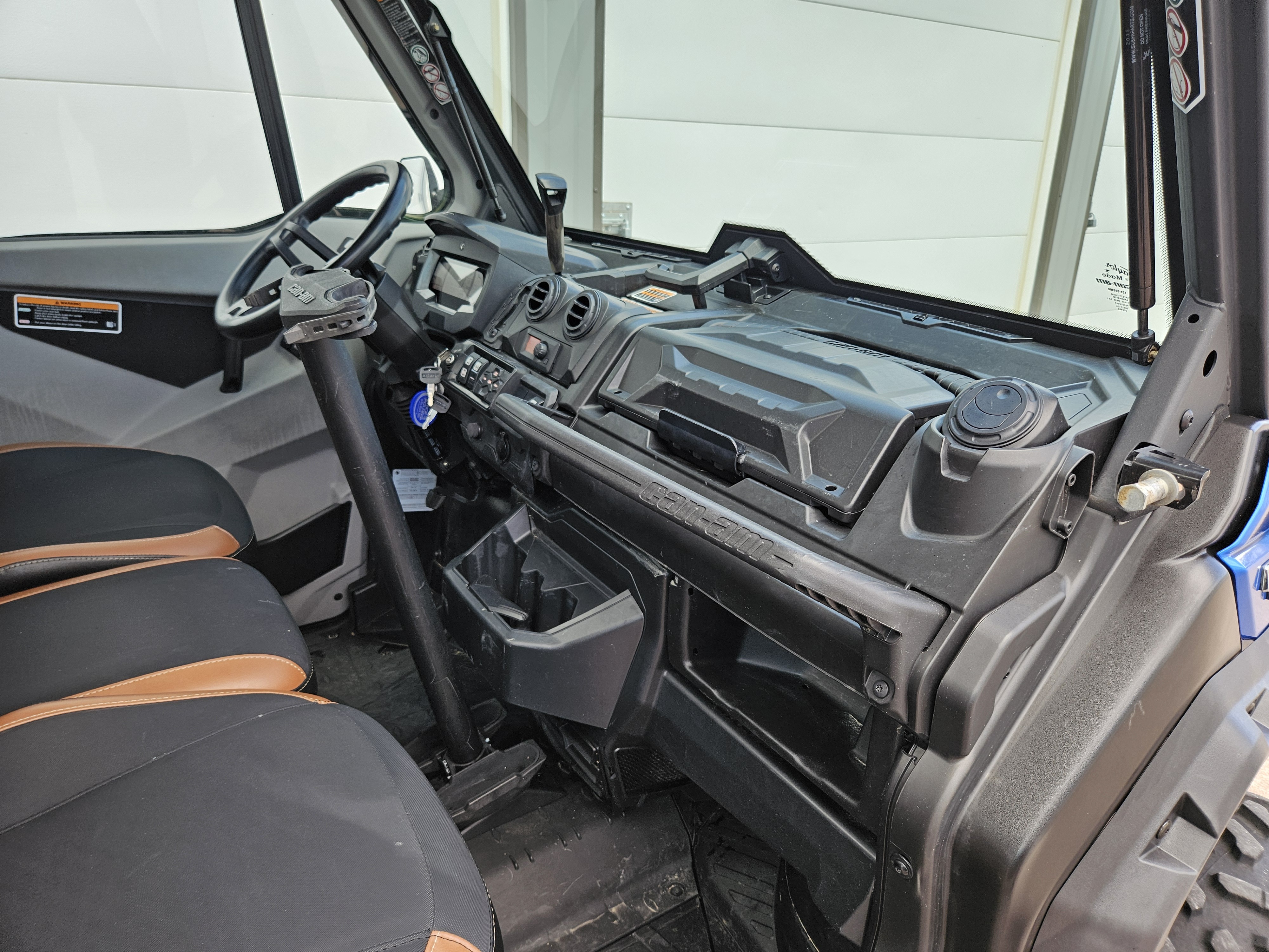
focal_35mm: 23
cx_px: 634
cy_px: 476
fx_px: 843
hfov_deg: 73.9
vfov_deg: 58.9
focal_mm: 5.4
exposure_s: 1/180
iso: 50
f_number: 1.8
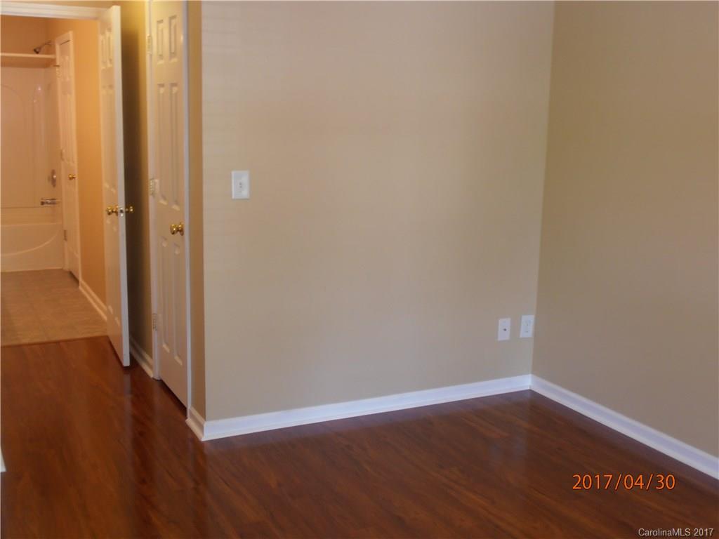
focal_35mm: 44
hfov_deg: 42.9
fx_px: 914
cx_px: 360
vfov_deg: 32.9
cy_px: 270
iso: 125
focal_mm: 7.87
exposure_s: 1/8
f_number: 4.2
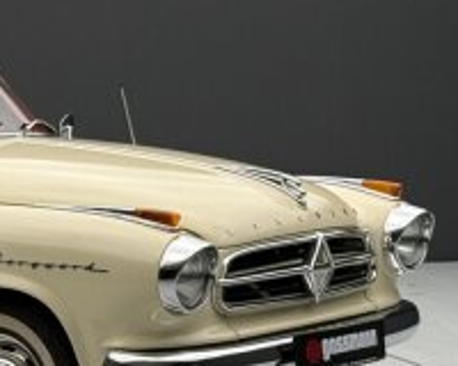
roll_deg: +0.5
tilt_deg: -9.7
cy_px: 352
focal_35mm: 150
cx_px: -114
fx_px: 2033
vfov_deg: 10.2
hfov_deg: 12.5
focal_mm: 6.76
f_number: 1.78
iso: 80
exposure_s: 1/99
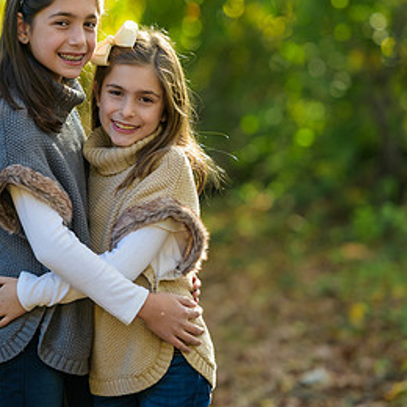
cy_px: 135
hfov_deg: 5.4
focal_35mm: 322
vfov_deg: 5.4
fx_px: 4283
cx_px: 122
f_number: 3.2
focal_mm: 170
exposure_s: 1/200
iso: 200
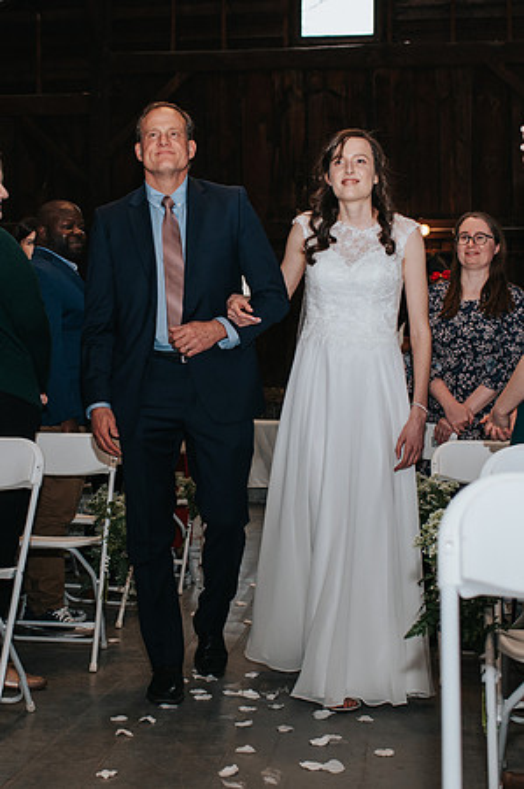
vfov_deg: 34.5
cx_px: 174
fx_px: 1270
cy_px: 407
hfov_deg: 23.2
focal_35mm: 58
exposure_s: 1/200
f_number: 3.2
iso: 1000
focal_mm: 35
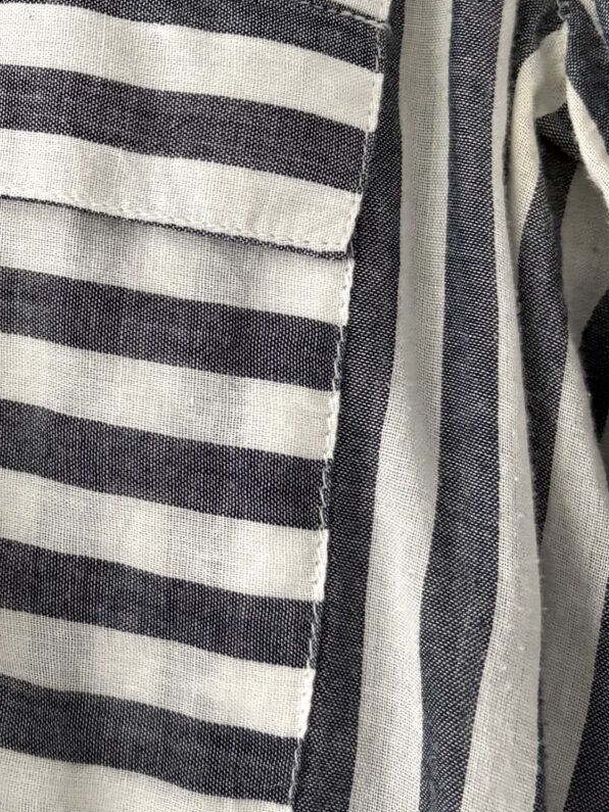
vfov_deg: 28.5
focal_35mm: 67
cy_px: 187
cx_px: -75
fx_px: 1572
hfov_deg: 20.8
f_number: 1.6
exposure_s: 1/60
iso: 320
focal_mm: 5.96
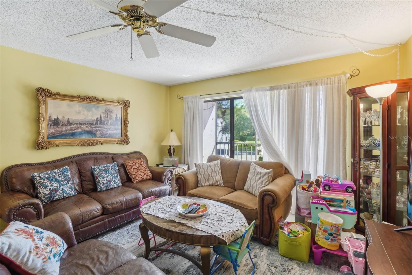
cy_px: 138
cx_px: 206
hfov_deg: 100.4
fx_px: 172
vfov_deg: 77.3
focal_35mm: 15
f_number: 4
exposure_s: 1/60
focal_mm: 10
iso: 400
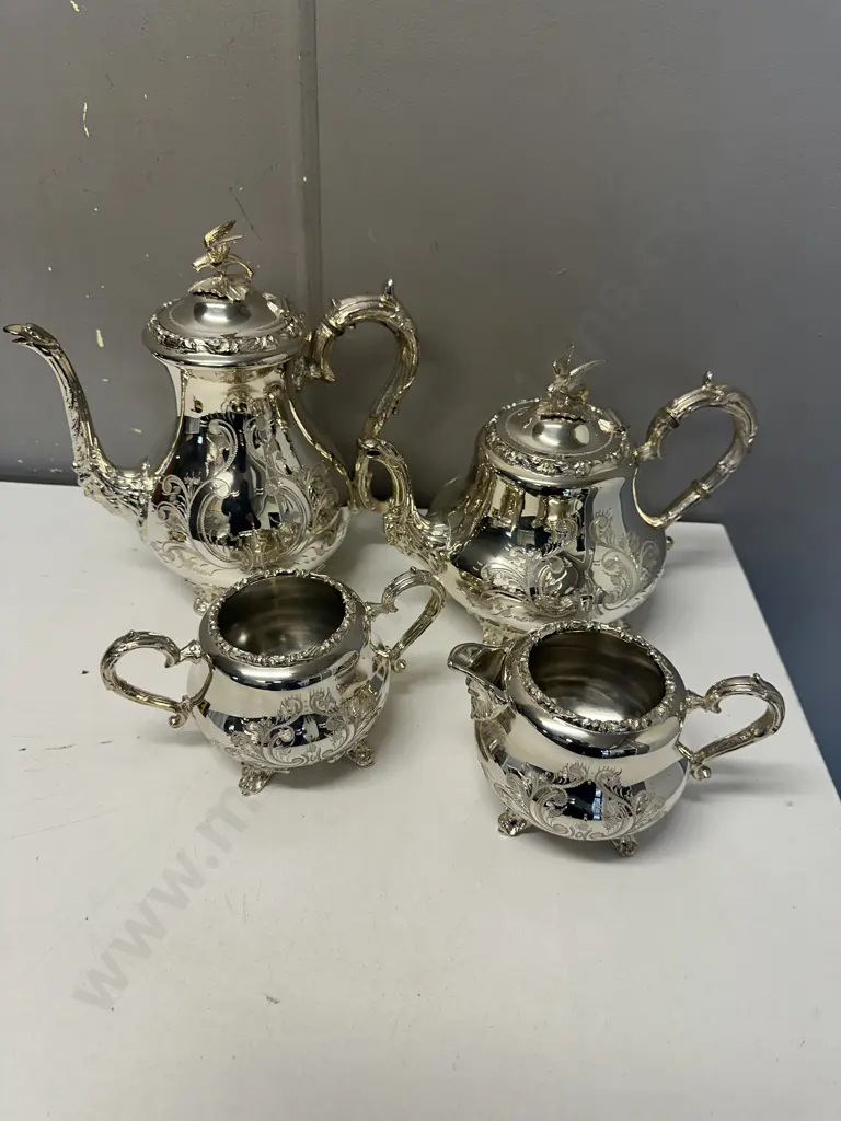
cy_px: 560
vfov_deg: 71.6
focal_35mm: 24
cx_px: 420
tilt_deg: -36.3
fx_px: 777
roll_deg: -4.5
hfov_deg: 56.8
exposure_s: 1/100
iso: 100
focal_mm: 6.86
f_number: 1.78
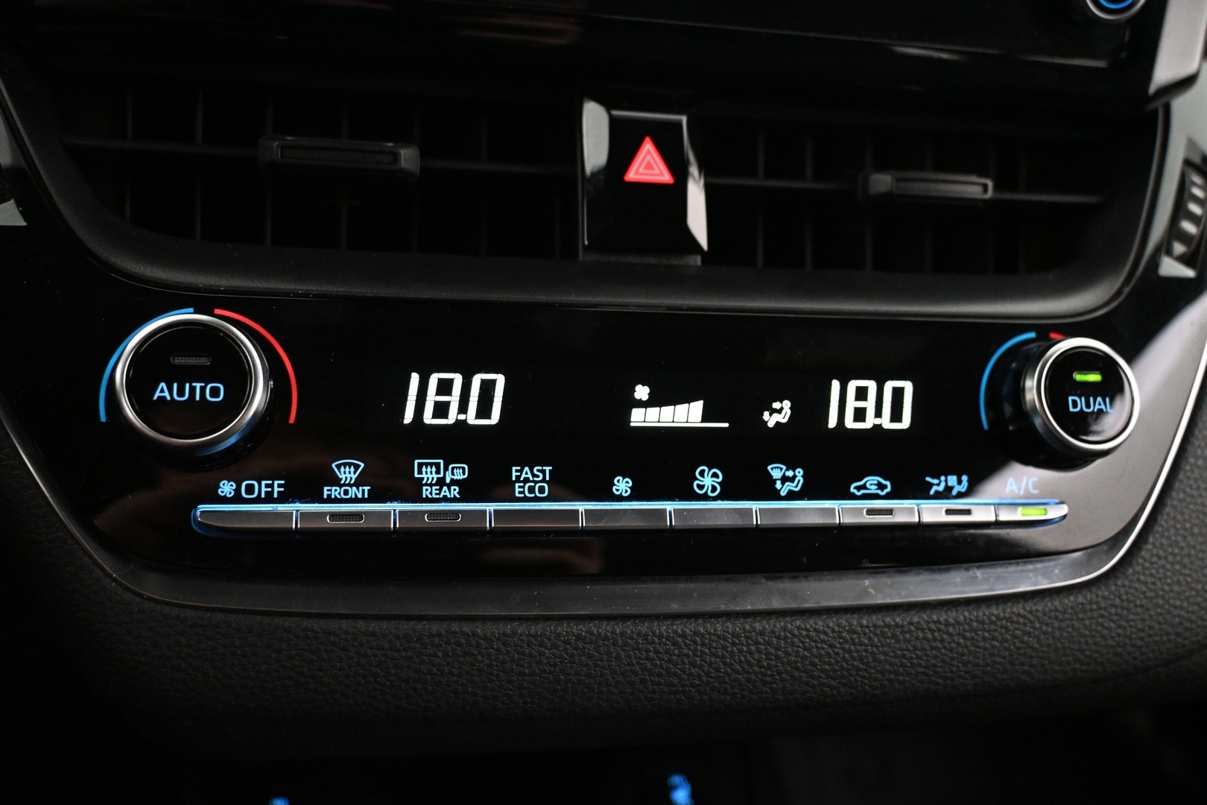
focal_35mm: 32
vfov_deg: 40.8
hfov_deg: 58.3
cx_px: 604
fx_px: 1081
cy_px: 402
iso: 4000
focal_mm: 21.5
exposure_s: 1/40
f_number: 4
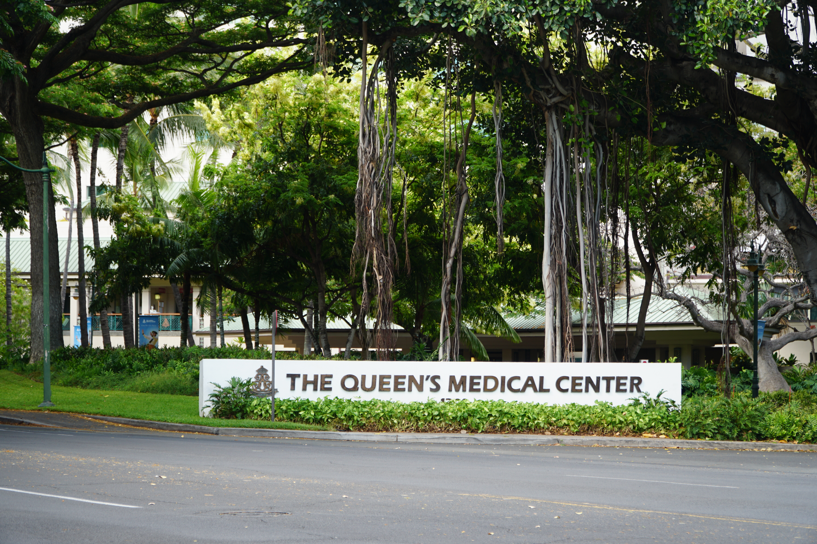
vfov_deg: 14.5
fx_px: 2144
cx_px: 408
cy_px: 272
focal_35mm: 94
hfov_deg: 21.6
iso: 100
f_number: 4.5
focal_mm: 63
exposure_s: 1/100
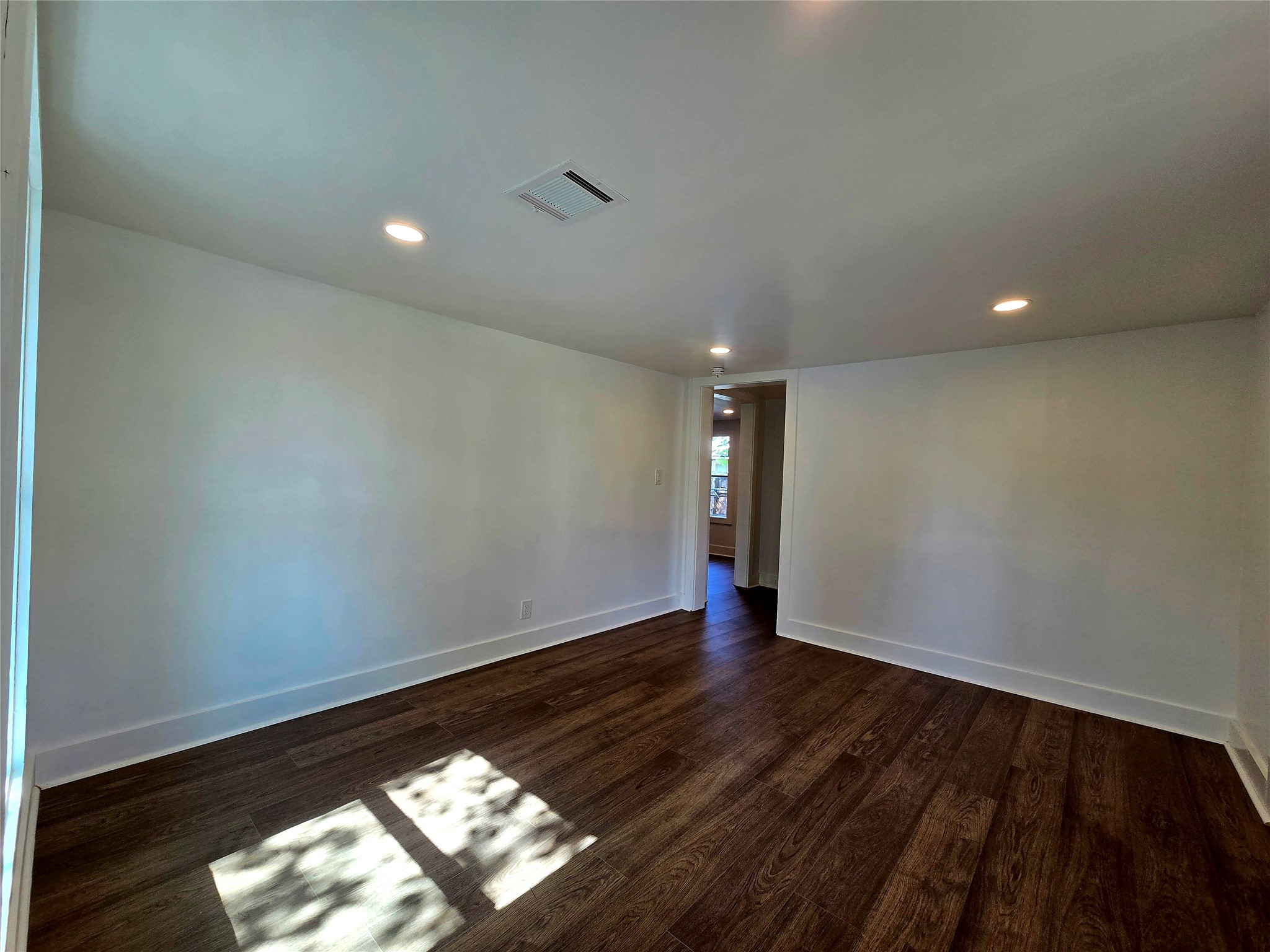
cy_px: 476
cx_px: 635
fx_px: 477
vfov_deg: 89.9
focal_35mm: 13
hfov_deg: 106.2
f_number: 2.2
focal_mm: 2.2
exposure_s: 1/120
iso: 50
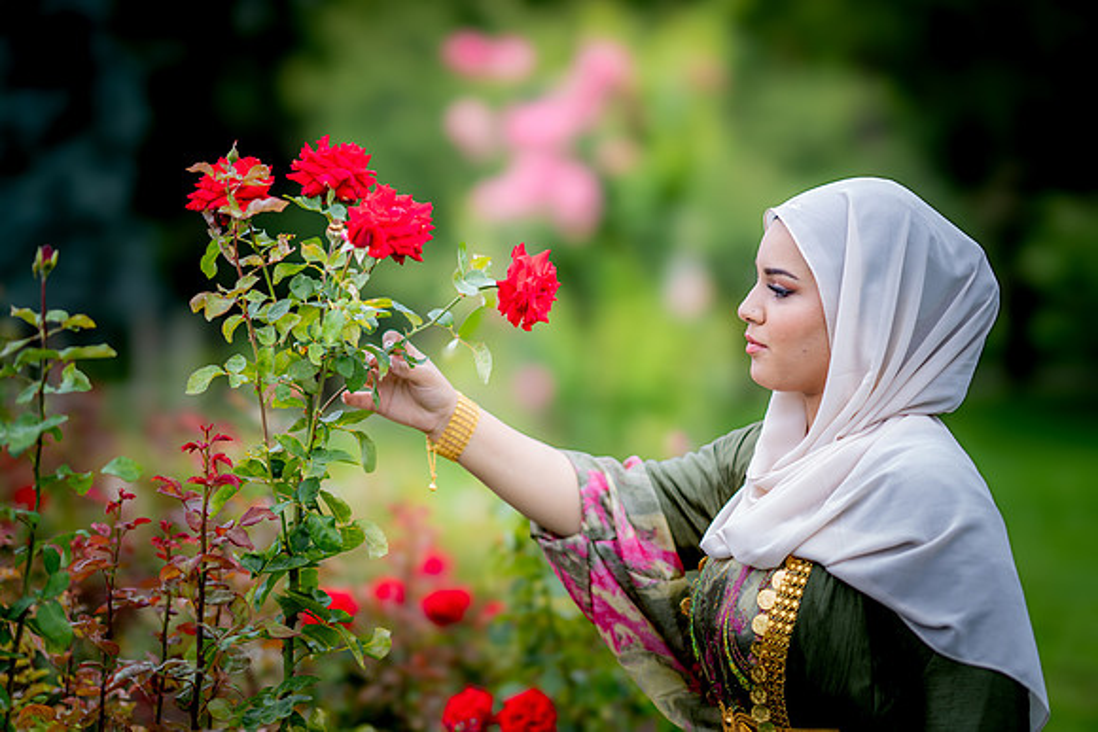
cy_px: 366
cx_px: 549
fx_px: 2593
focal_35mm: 85
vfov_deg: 16.1
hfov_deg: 23.9
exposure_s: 1/1250
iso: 100
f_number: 1.4
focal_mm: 85
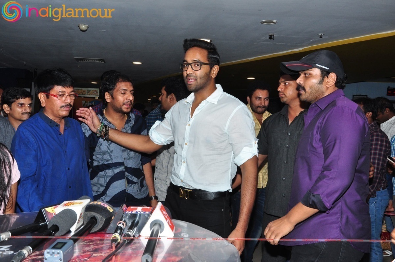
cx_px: 198
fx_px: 411
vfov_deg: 35.4
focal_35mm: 38
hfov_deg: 51.3
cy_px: 131
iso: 500
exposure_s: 1/125
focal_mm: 25
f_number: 11
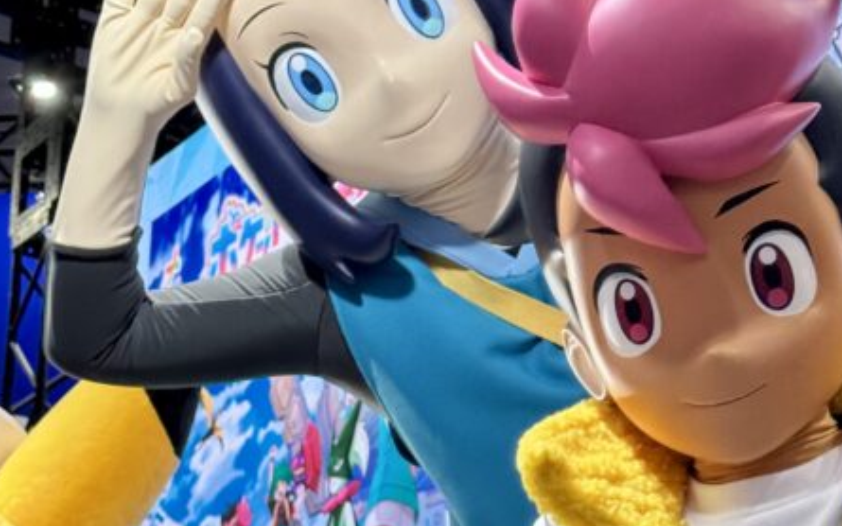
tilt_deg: +16.9
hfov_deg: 17.6
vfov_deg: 11.0
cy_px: 617
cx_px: 702
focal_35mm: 117
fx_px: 2684
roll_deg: -1.1
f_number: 1.78
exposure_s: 1/121
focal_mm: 6.76
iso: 50
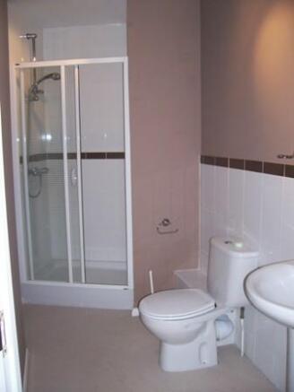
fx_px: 385
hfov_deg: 41.8
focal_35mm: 34
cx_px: 147
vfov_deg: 53.9
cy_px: 196
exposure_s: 1/112
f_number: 2.7
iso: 140
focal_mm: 5.6
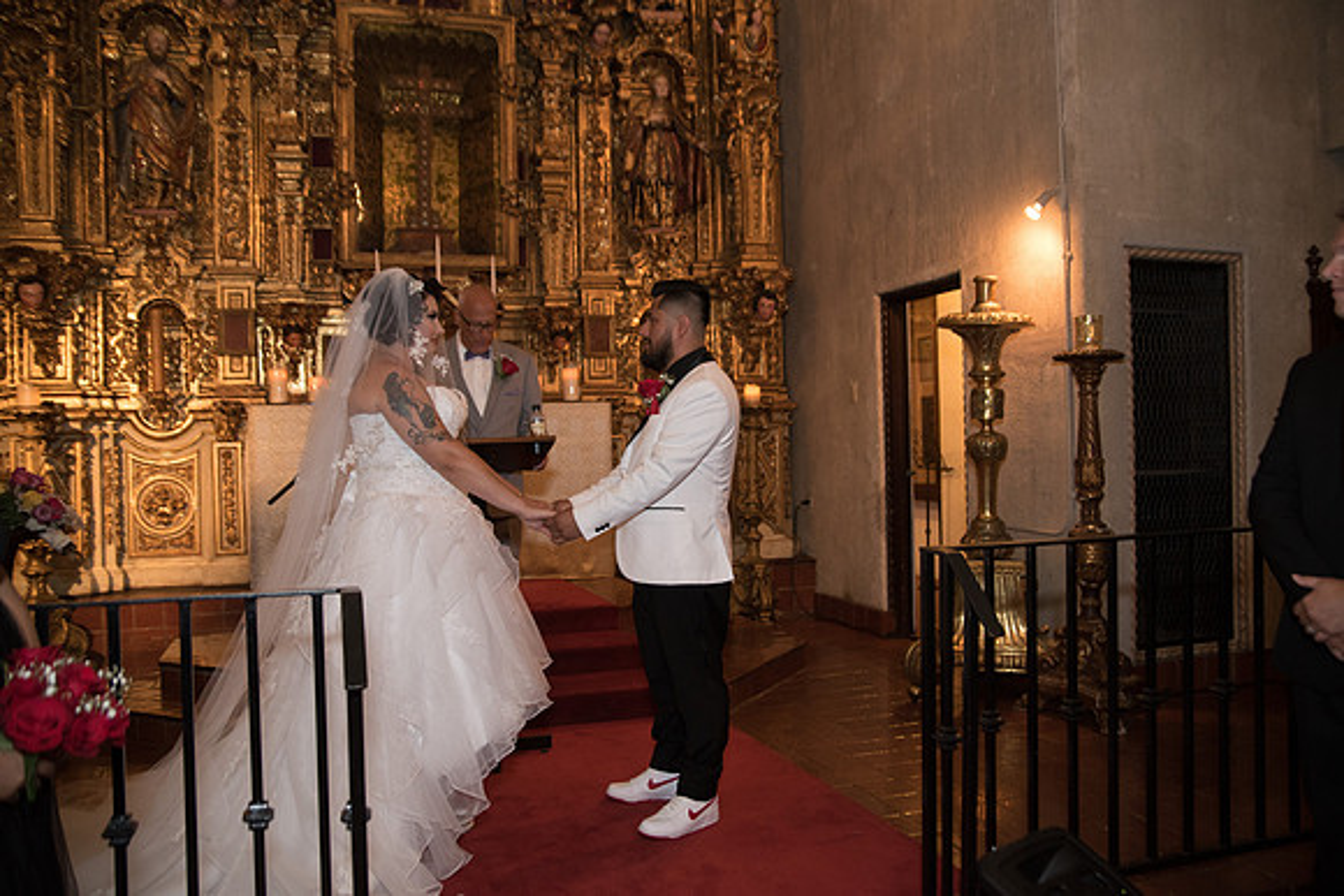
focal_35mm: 28
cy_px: 448
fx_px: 1046
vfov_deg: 46.4
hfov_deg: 65.5
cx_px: 672
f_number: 2.8
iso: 2000
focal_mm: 28
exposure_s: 1/80
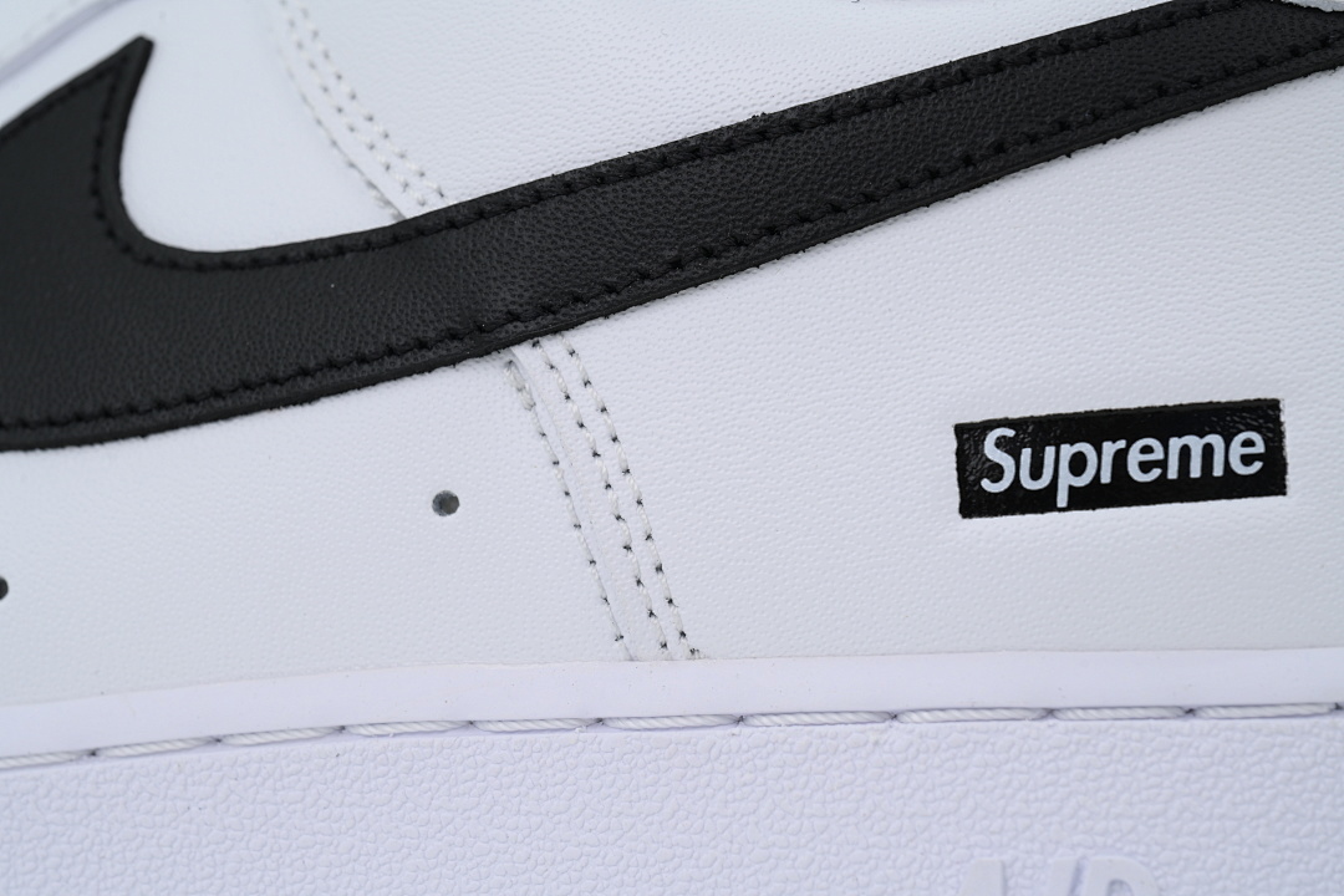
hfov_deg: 20.4
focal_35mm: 100
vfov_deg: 13.7
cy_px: 448
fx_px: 3733
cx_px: 672
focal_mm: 100
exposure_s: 1/100
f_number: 13
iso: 400
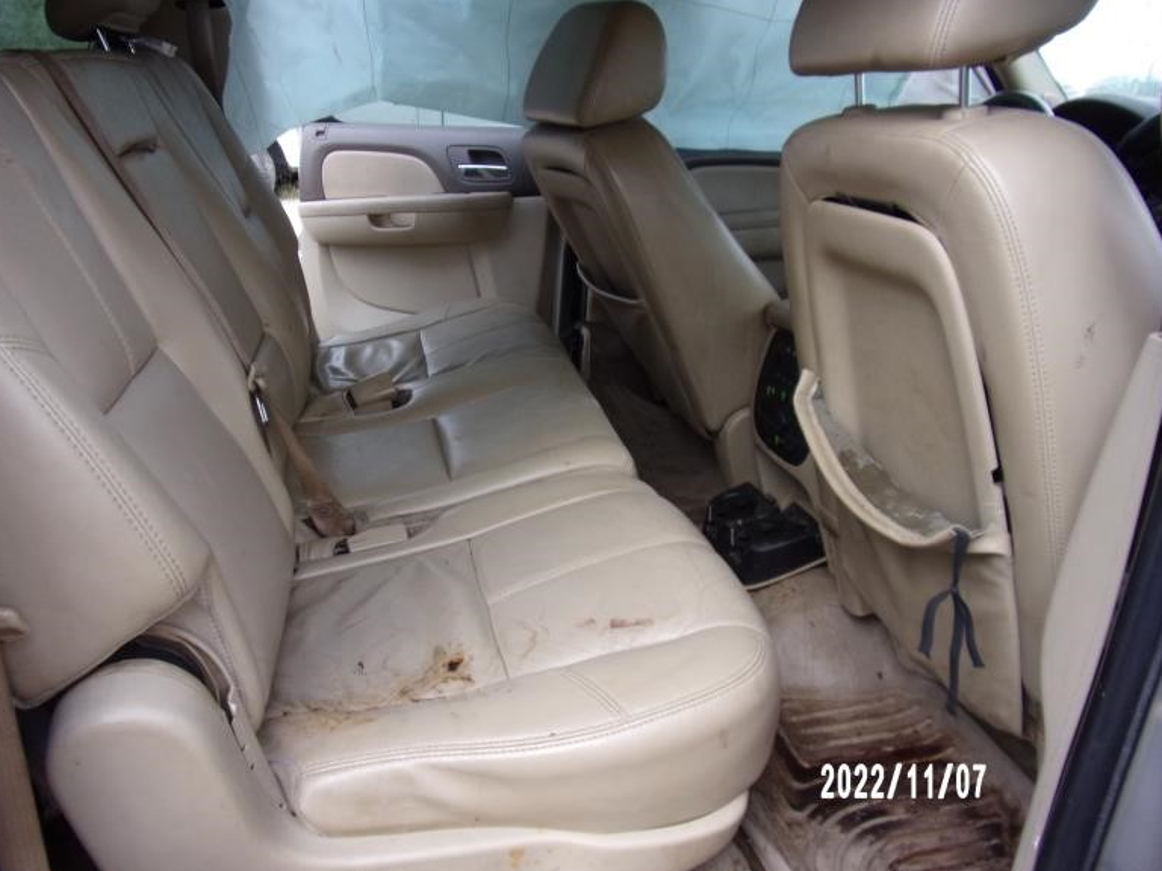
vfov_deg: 54.9
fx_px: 839
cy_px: 428
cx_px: 560
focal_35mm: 25
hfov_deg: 69.4
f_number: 3.3
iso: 80
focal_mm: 4.3
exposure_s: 1/110
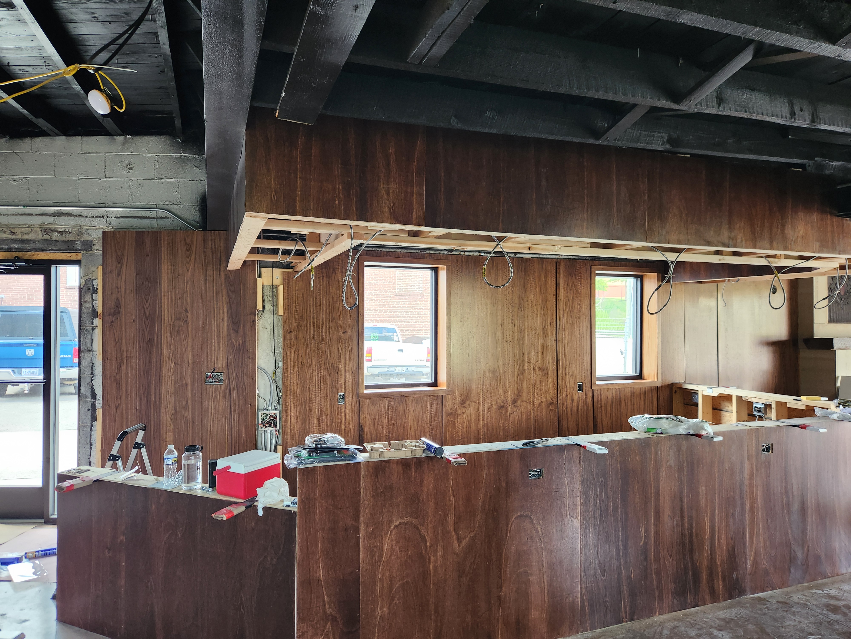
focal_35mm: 23
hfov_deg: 73.9
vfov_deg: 58.9
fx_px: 565
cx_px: 426
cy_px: 320
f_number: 1.8
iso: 250
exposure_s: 1/120
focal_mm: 5.4
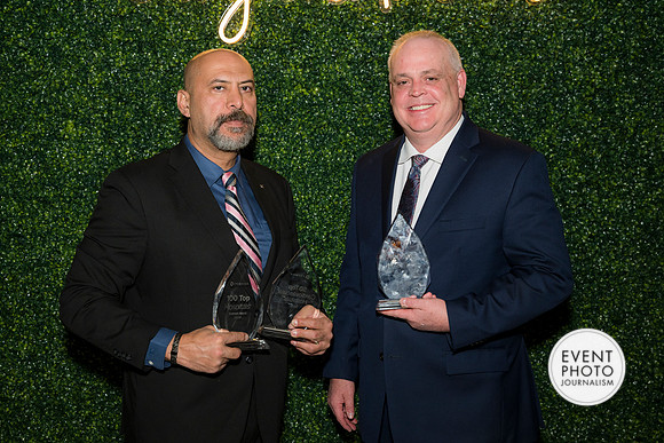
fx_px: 904
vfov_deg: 27.5
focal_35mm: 49
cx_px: 332
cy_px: 222
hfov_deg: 40.3
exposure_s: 1/160
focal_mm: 49
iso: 800
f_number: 5
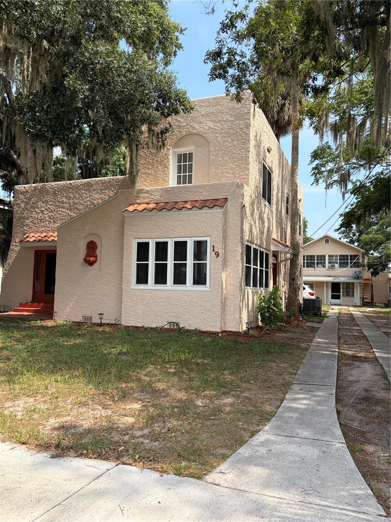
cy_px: 261
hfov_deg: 53.1
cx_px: 196
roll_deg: -2.1
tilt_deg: +3.6
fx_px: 392
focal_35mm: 26
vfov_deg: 67.3
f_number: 1.6
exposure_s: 1/1587
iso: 50
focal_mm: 5.96
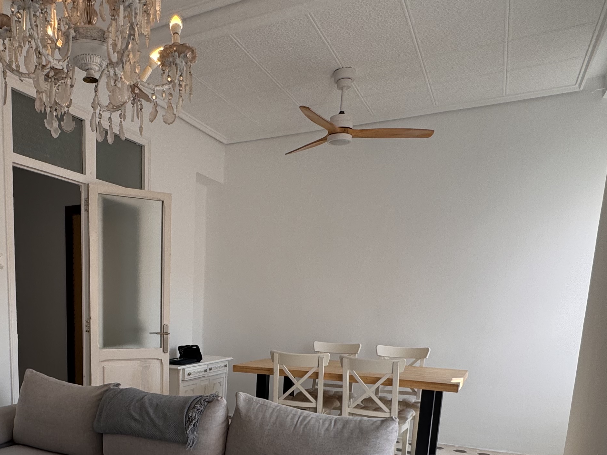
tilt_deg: -8.8
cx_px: 168
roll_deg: -0.2
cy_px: 394
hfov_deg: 57.6
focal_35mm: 30
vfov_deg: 43.5
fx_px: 526
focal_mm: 2.22
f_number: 2.2
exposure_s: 1/220
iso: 40
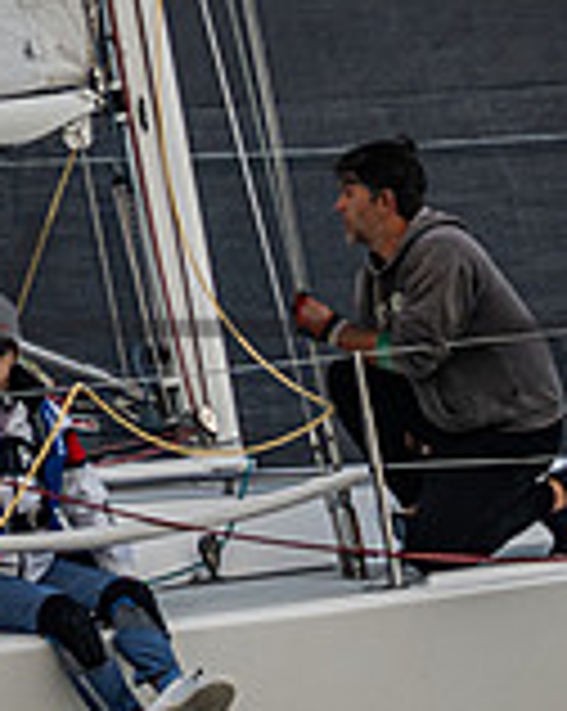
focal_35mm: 418
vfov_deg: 4.6
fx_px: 8785
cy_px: 309
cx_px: -489
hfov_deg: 3.7
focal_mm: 100
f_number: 5.6
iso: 400
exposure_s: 1/1600
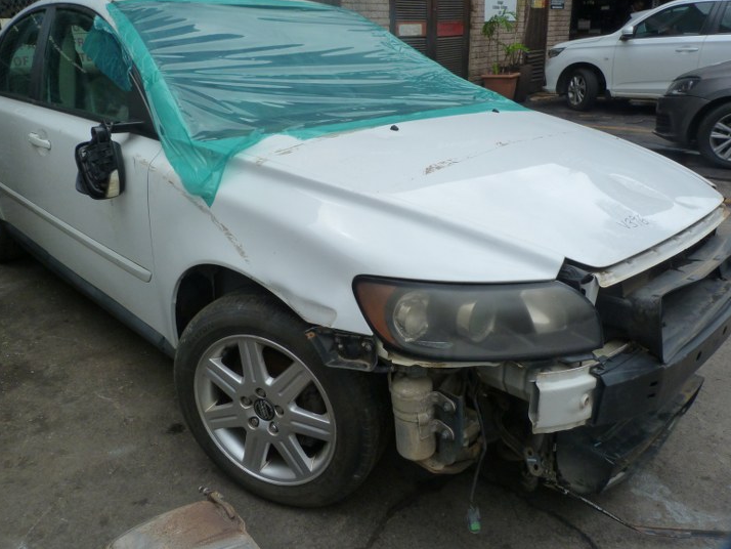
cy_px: 251
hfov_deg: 63.3
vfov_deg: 49.7
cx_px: 338
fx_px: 591
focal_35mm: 28
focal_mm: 4.5
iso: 125
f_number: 5
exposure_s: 1/250
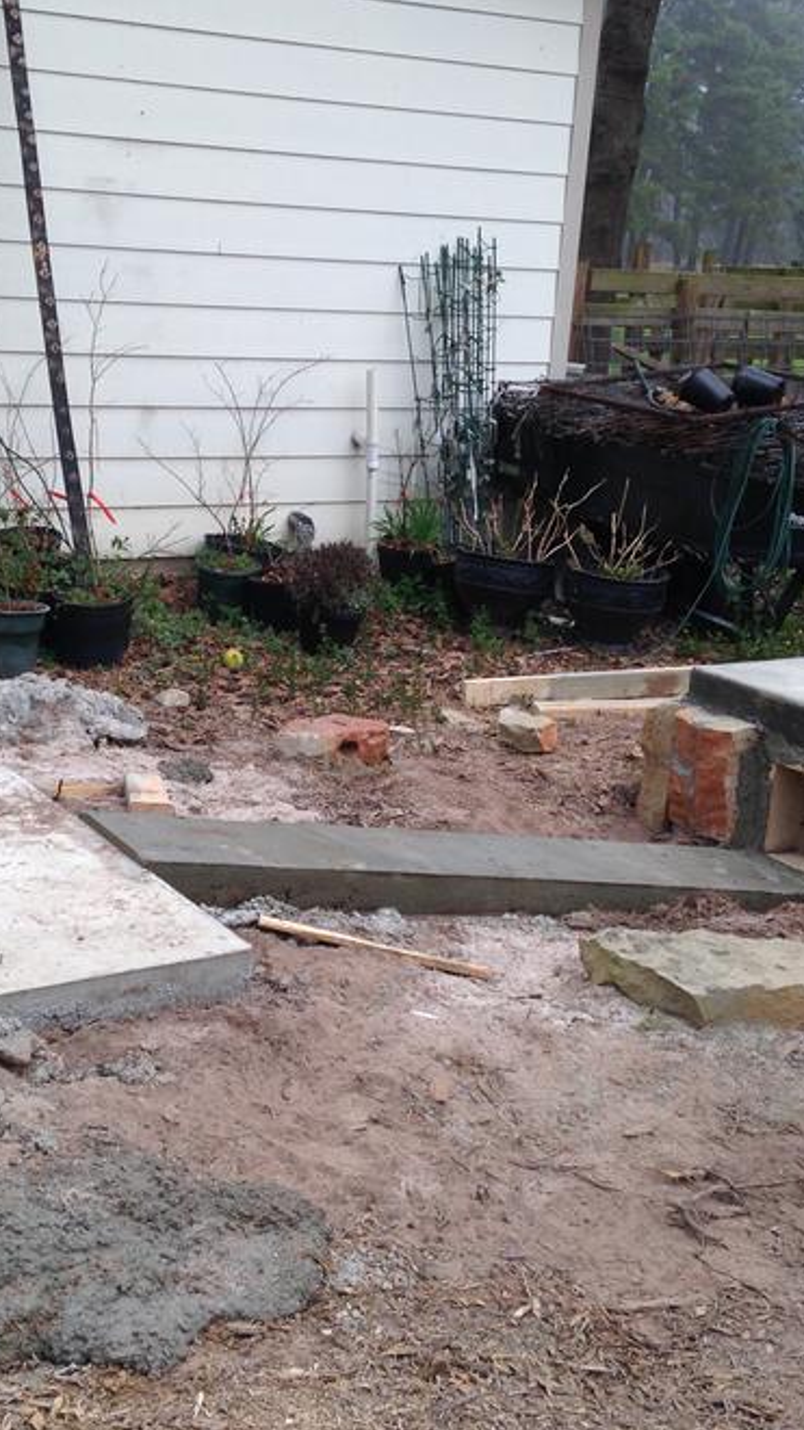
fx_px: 1858
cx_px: 301
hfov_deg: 24.3
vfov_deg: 42.1
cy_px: 710
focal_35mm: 49
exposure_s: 1/201
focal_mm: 4.12
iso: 50
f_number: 2.4
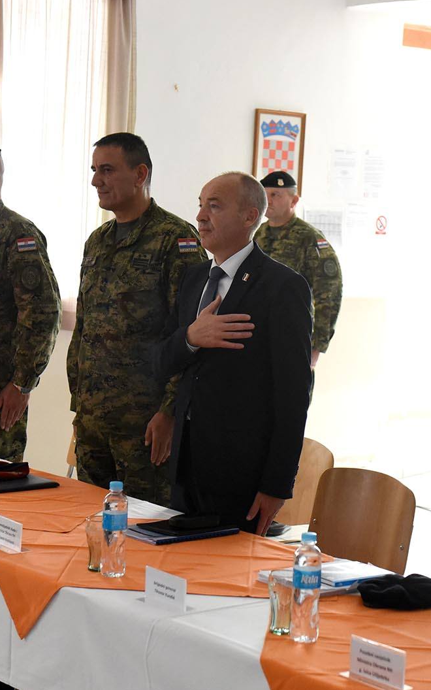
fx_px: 1391
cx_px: 284
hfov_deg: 17.6
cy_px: 344
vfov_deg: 27.8
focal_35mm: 74
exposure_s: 1/1250
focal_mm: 48
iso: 5000
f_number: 2.8
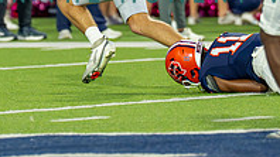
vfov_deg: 1.2
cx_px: 172
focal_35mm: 992
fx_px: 7359
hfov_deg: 2.2
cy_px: -96
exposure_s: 1/1250
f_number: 2.8
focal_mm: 200
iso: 1600
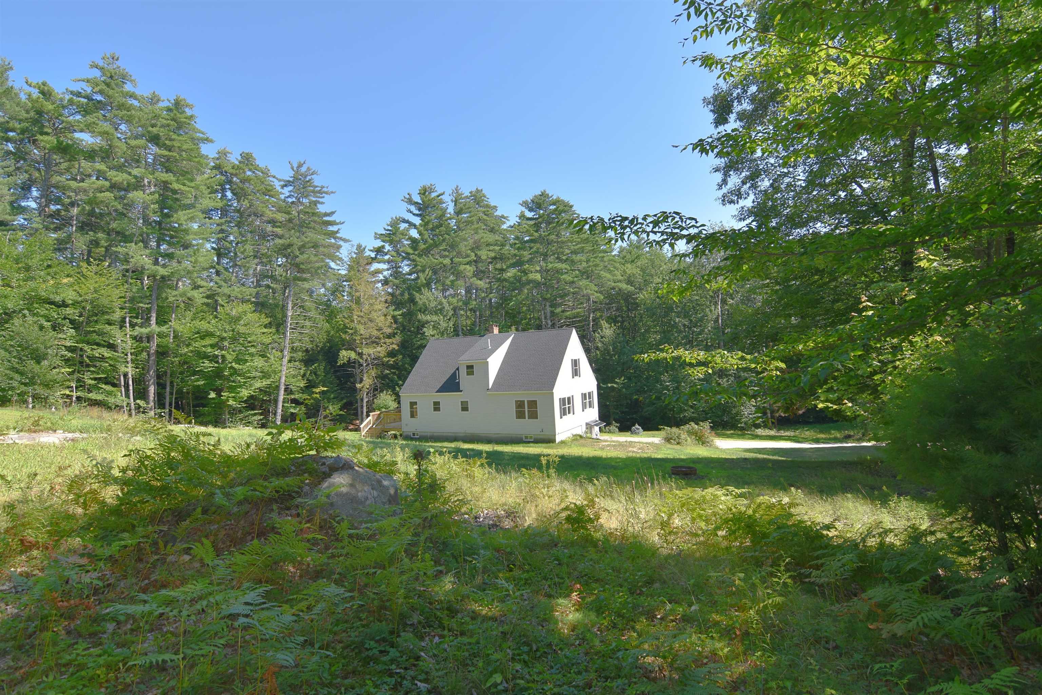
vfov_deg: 72.0
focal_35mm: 16
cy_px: 348
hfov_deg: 95.0
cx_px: 521
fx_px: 477
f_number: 6.3
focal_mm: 11
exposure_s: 1/200
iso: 100
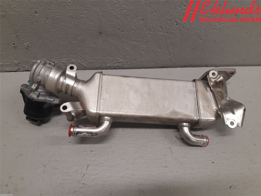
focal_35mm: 26
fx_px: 196
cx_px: 130
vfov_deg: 53.1
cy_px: 98
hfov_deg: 67.3
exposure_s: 1/50
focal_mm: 3.93
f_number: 1.7
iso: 80
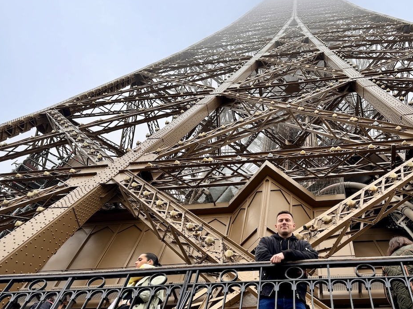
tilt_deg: +55.8
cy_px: 201
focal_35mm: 33
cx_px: 260
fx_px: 394
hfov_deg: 54.7
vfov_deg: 42.5
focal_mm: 6.76
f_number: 1.78
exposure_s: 1/370
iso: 80
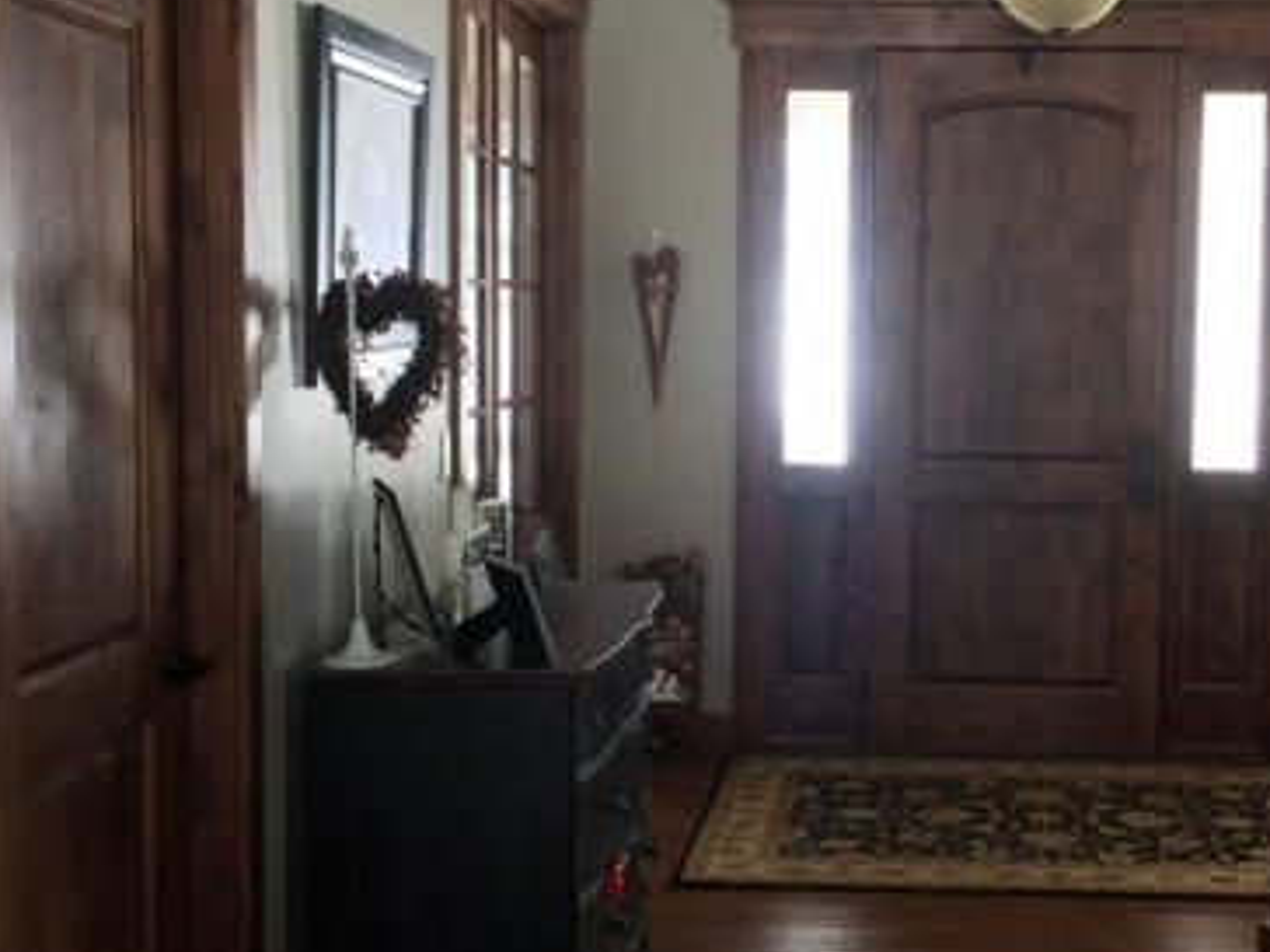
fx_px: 1871
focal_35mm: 51
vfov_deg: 28.6
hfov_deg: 37.2
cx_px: 820
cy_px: 446
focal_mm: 4.15
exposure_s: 1/40
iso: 32
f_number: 2.2
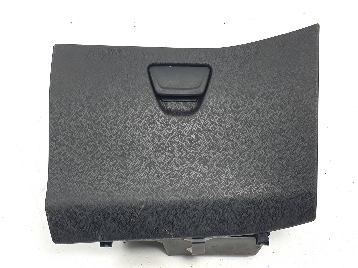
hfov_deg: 67.3
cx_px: 179
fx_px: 269
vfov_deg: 53.1
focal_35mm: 26
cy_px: 134
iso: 50
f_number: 2.4
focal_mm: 4.3
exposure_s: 1/148
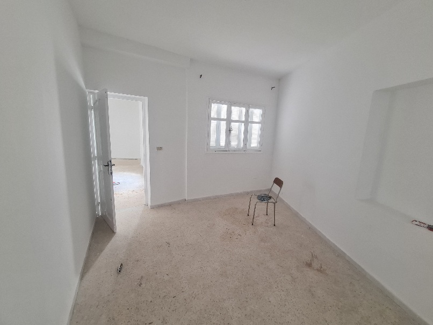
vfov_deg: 89.9
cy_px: 162
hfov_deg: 106.2
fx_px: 163
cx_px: 216
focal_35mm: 13
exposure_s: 1/50
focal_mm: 2.2
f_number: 2.2
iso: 160
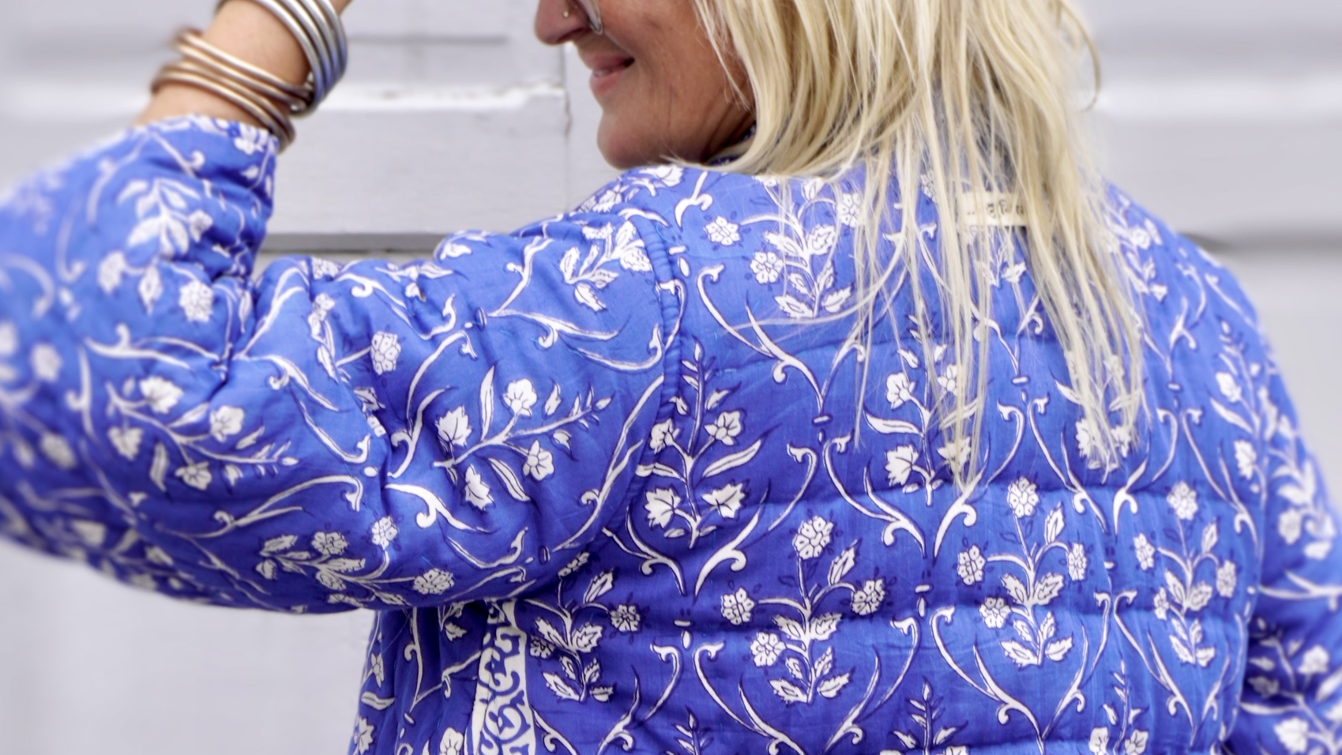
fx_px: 3622
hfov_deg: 21.0
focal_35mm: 102
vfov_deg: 11.8
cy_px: 636
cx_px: 671
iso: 125
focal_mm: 43
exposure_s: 1/80
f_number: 5.6
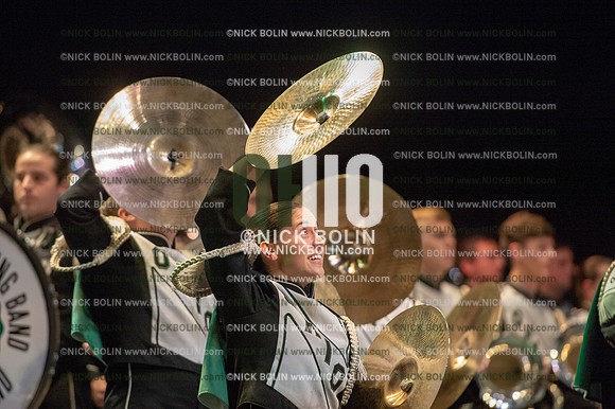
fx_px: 3415
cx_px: 308
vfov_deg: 6.9
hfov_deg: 10.3
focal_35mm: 200
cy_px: 204
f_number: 2.8
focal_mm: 200
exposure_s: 1/2000
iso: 8000
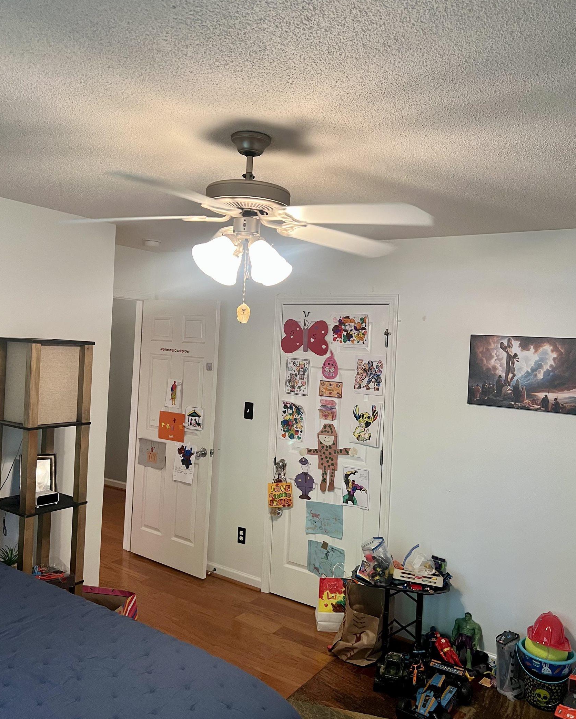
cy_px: 350
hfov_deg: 51.5
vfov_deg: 62.2
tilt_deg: -0.4
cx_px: 285
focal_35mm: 28
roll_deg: -2.4
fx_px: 597
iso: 100
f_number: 1.5
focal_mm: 5.7
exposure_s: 1/60
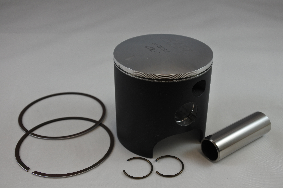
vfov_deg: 29.9
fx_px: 354
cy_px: 94
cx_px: 142
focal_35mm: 45
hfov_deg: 43.6
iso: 200
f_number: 5
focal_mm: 16.8
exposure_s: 1/125
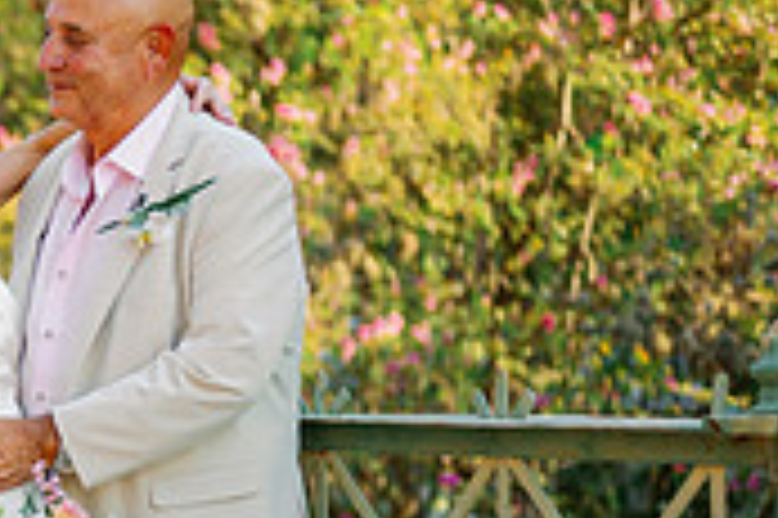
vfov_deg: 8.1
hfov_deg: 11.6
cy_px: 529
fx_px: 3627
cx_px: -490
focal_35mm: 168
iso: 125
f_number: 1.8
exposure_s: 1/800
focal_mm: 50
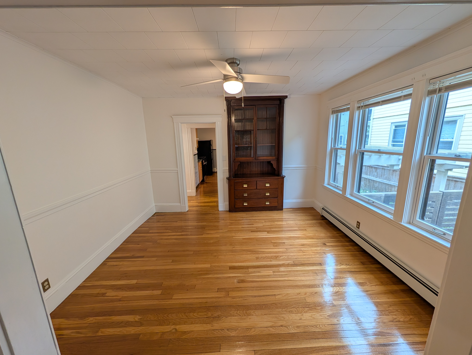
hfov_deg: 110.5
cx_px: 236
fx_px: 164
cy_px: 178
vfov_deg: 94.6
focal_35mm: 12
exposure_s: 1/60
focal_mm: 2.02
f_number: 1.7
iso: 72
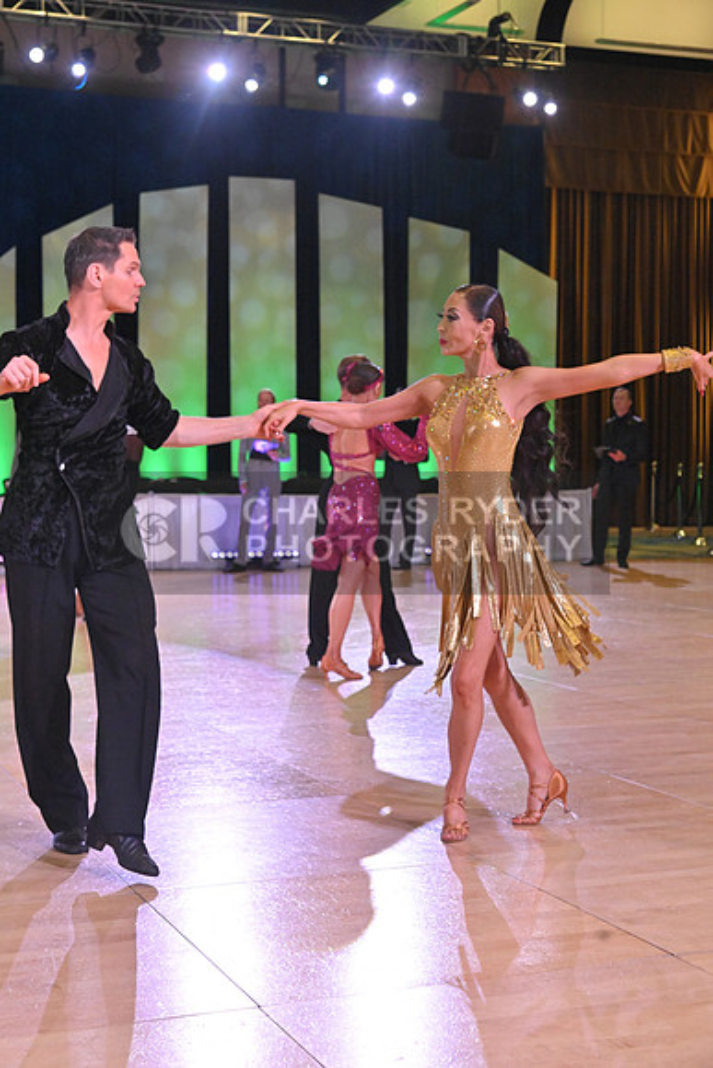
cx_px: 356
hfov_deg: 26.0
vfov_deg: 38.2
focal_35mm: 52
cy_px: 534
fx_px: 1544
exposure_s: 1/400
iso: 4000
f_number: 6.3
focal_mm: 52
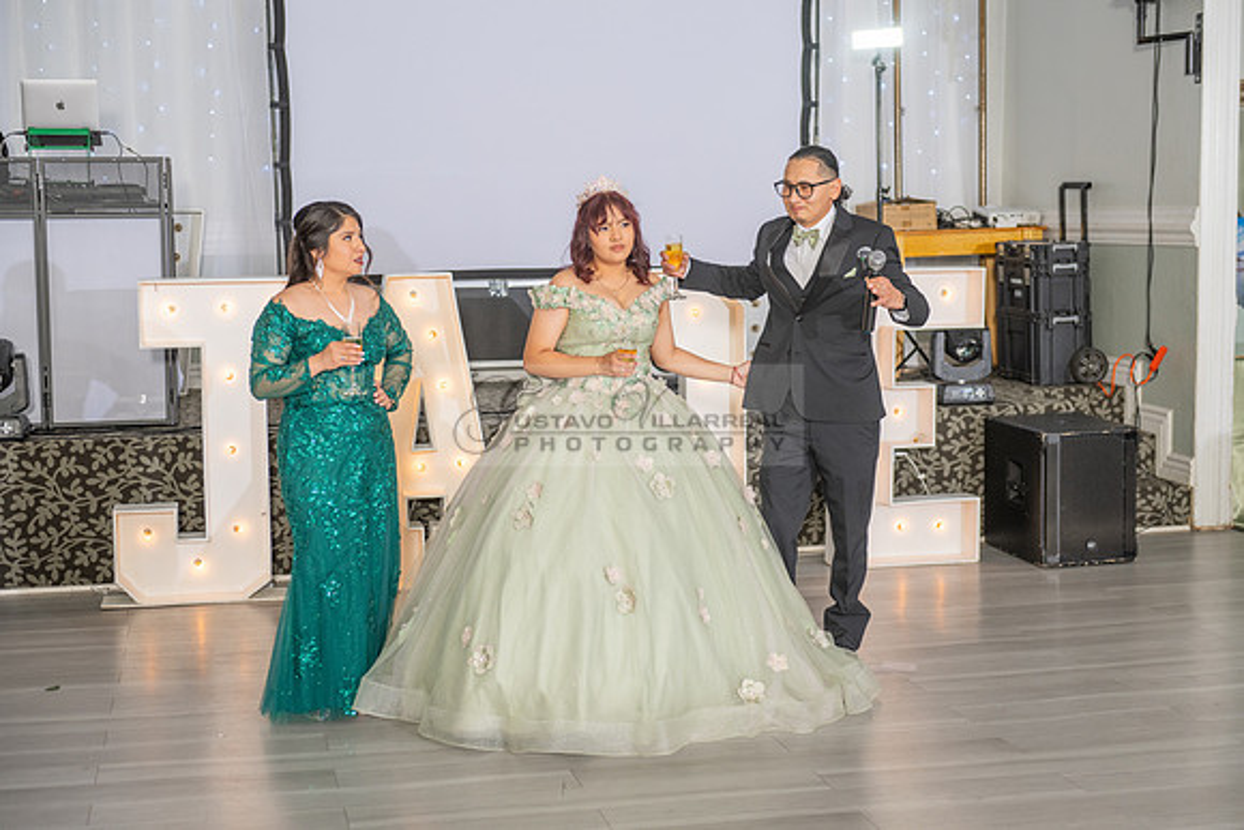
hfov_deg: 38.2
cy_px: 415
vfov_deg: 26.0
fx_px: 1797
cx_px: 622
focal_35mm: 52
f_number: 3.5
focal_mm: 52
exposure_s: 1/160
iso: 500
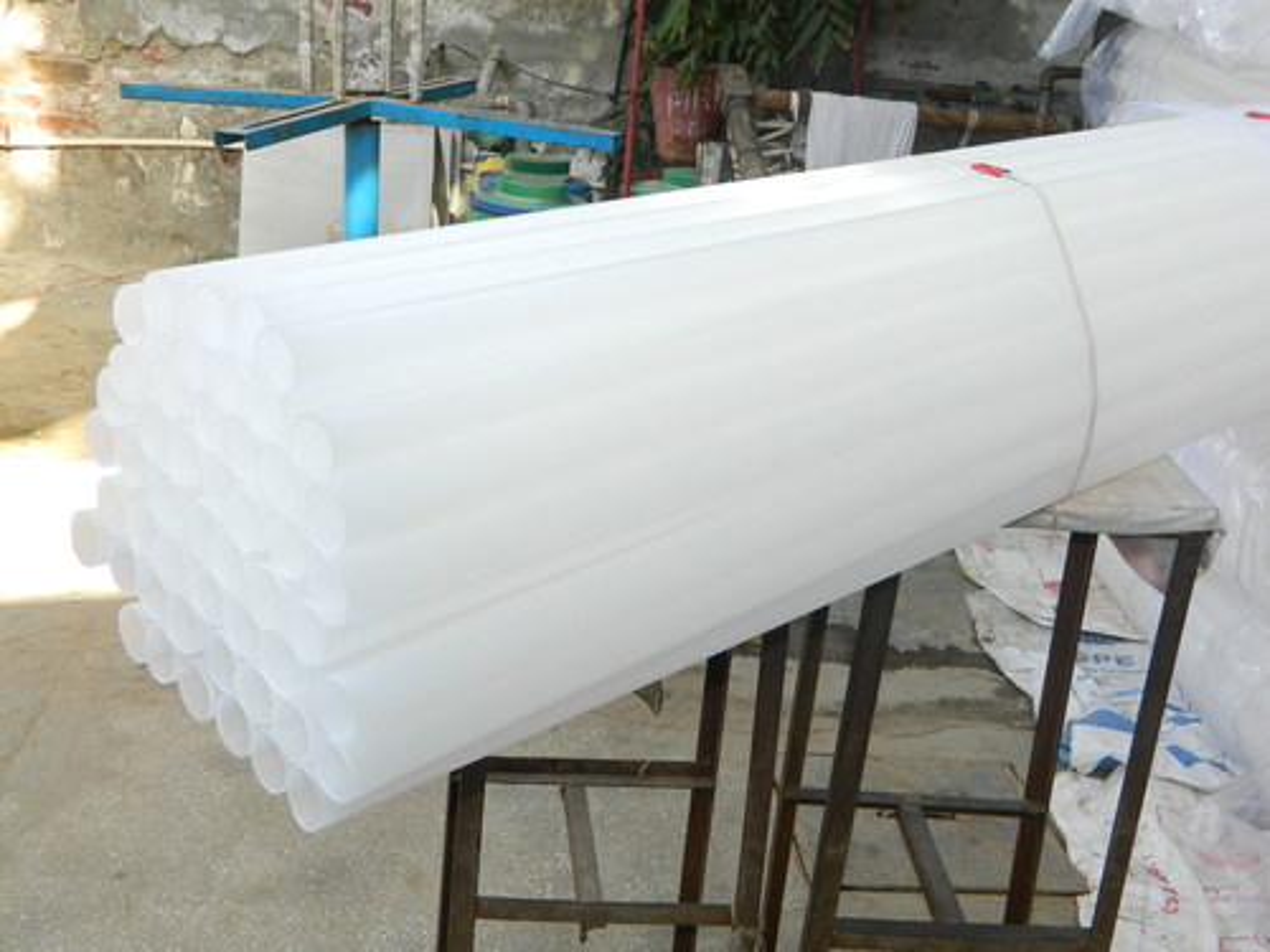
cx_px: 635
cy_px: 476
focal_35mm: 47
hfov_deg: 40.4
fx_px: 1724
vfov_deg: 30.9
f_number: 3.6
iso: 80
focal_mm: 8.4
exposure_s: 1/60
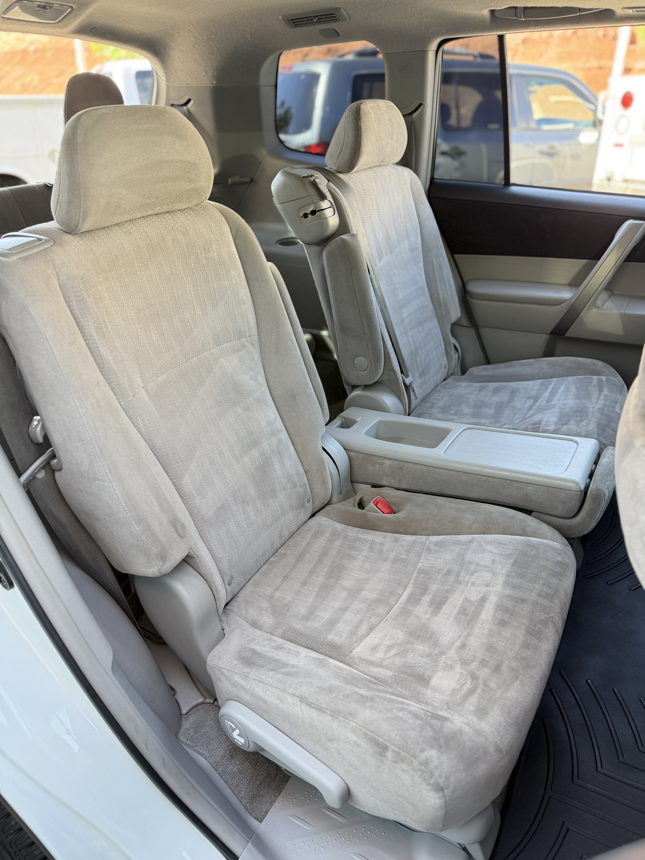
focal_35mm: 24
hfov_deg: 56.8
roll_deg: -1.1
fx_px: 596
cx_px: 322
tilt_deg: -26.2
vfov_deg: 71.6
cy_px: 430
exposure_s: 1/121
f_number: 1.78
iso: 160
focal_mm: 6.76
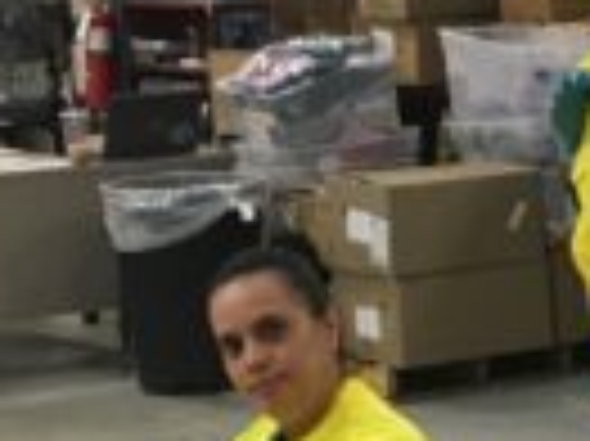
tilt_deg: -13.9
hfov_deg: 12.6
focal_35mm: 154
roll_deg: +1.8
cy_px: 526
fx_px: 2622
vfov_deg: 9.5
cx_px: 631
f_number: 2.2
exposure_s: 1/30
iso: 125
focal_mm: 4.15
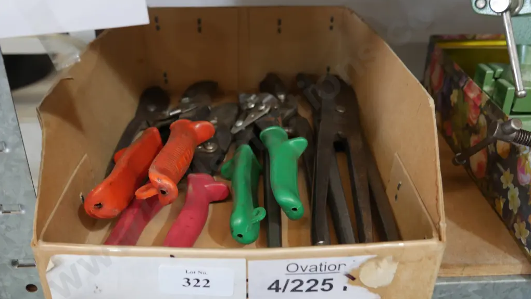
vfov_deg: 33.7
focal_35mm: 35
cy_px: 133
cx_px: 266
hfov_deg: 56.6
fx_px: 493
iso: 640
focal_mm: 16
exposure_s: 1/60
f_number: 3.6
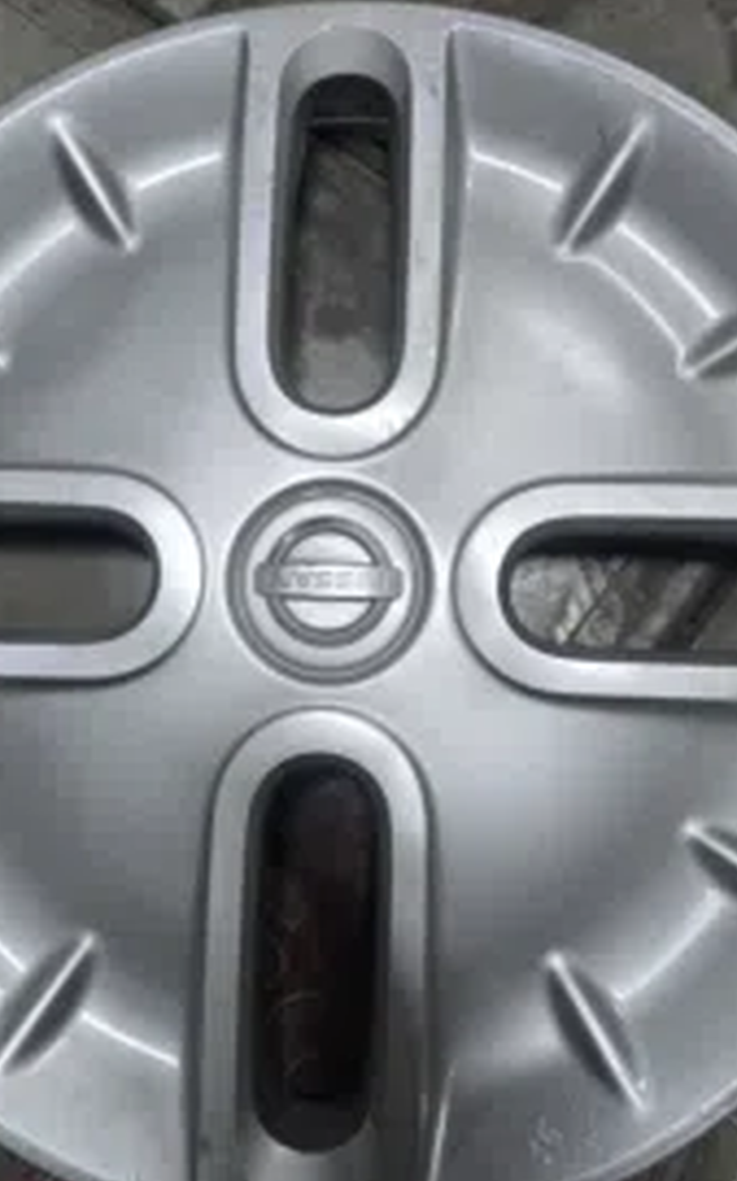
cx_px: 345
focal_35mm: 36
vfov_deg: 54.0
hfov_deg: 35.3
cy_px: 553
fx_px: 1159
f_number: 1.7
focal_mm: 6.3
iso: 160
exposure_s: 1/100
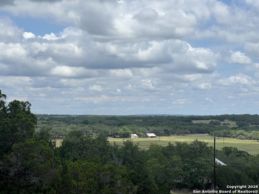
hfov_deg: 25.3
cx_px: 130
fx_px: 576
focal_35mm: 77
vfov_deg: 19.1
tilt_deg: +3.5
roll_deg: +0.3
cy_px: 97
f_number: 2.8
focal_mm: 9
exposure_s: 1/1220
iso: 32
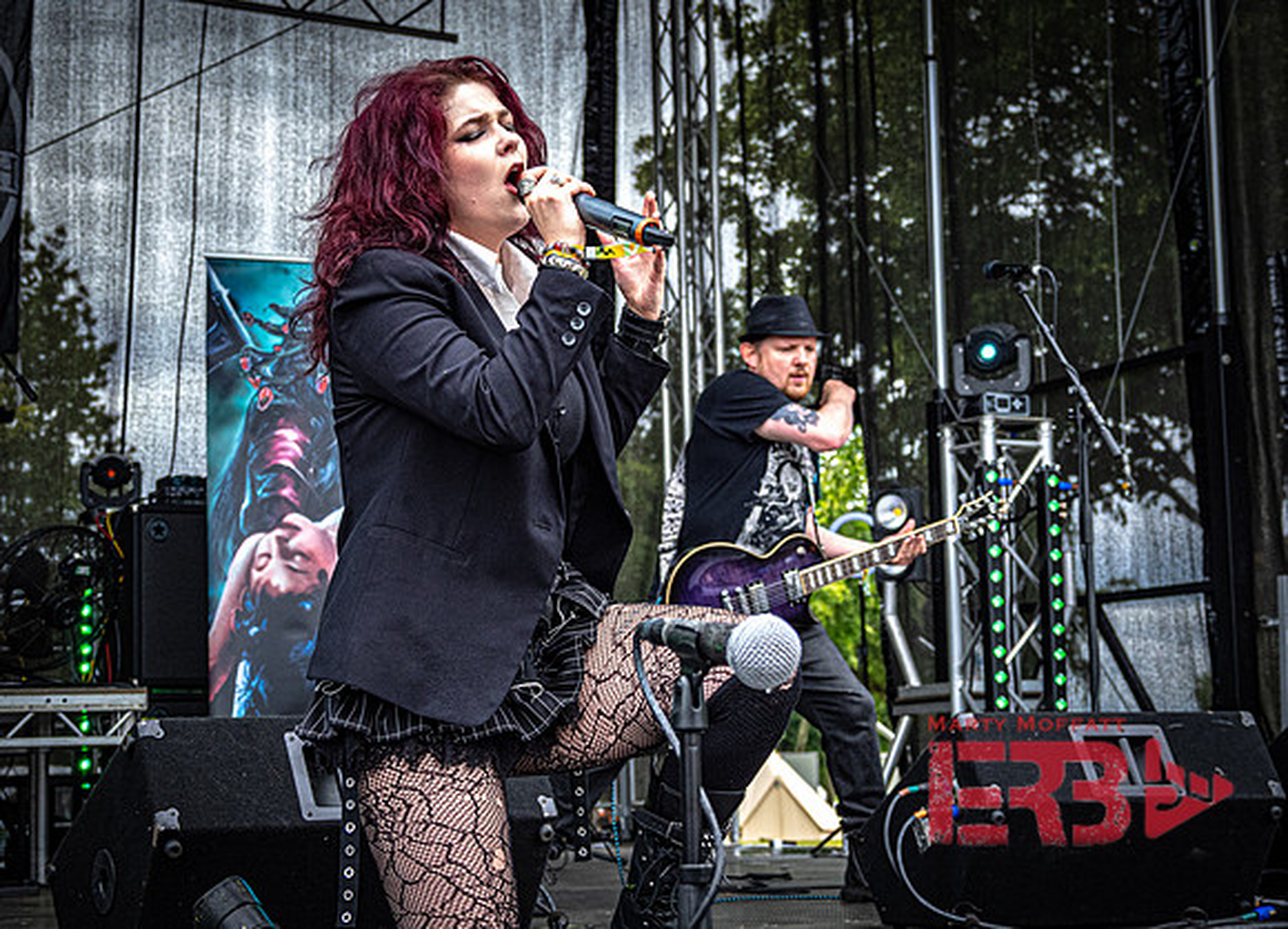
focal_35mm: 65
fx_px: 2398
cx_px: 638
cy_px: 470
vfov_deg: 21.9
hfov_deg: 30.1
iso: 800
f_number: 4.5
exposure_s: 1/1000
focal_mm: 31
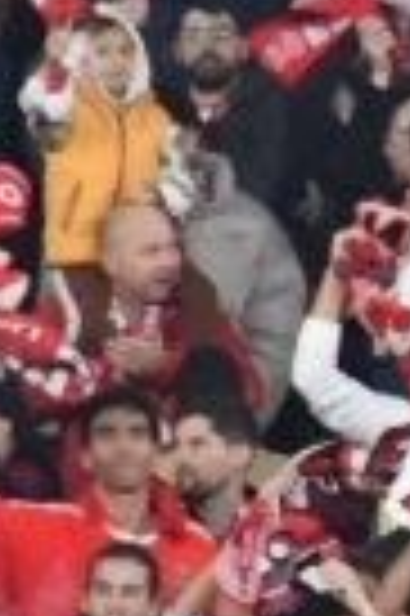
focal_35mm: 2340
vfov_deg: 0.9
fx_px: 40073
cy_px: 443
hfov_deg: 0.6
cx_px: 1478
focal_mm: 200
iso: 4500
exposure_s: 1/400
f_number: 5.6
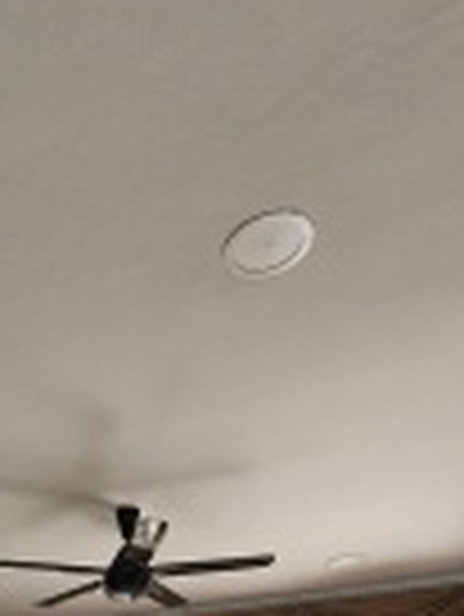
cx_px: -25
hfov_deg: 33.7
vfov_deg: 32.3
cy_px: 852
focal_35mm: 38
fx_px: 678
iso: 400
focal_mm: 2.2
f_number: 2.2
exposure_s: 1/50
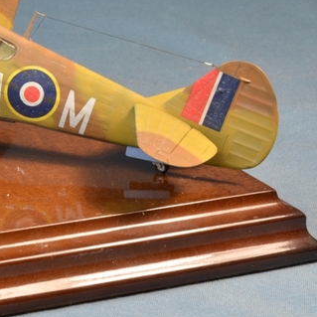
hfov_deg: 10.4
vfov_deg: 10.5
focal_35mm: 166
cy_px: 123
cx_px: -33
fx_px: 1720
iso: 200
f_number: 18
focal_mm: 52
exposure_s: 1/2.5
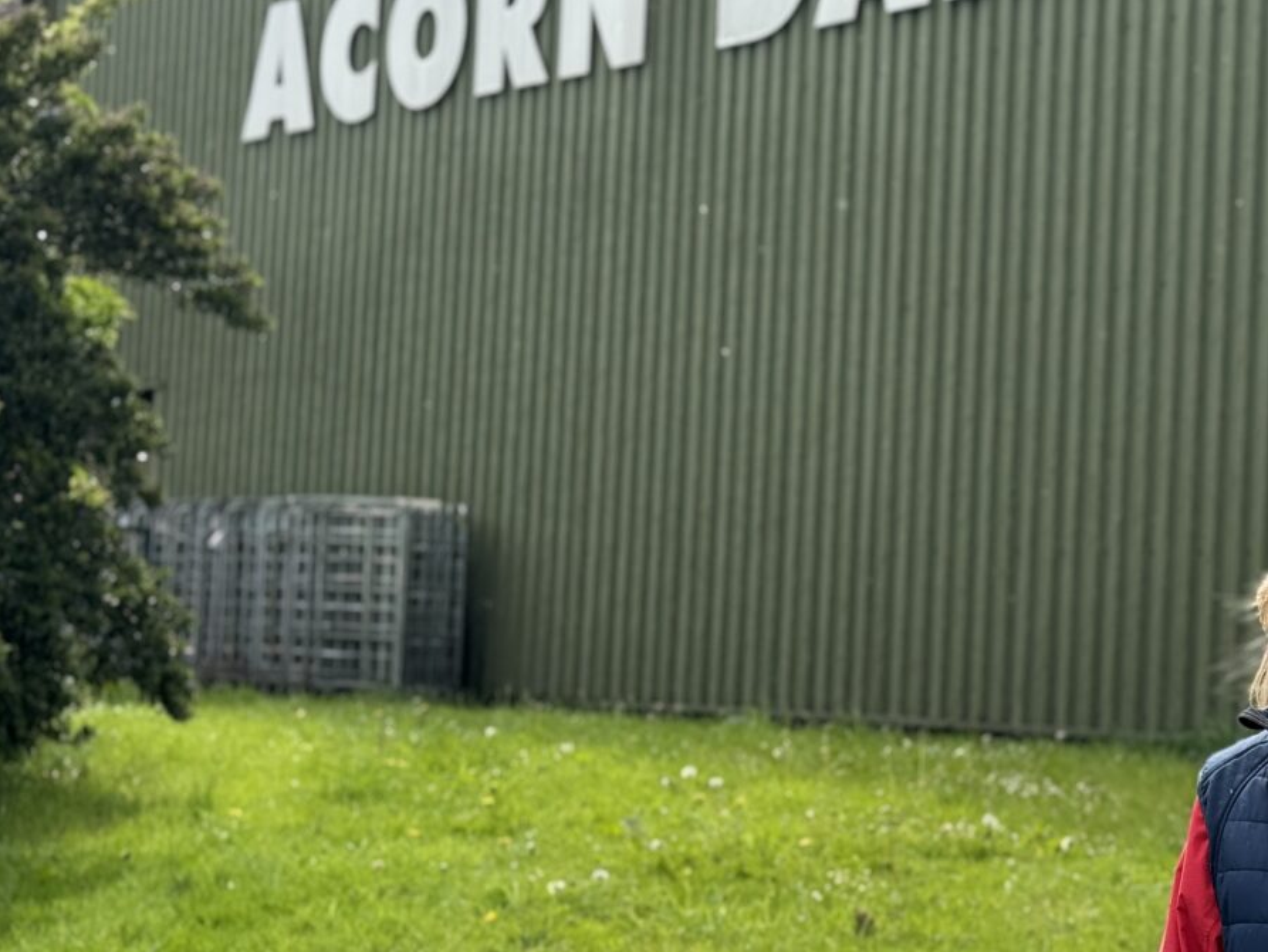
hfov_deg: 22.3
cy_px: 531
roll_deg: -2.1
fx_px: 3151
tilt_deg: +3.5
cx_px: 1110
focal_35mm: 86
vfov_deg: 17.2
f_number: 1.78
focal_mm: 6.76
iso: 100
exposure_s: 1/1456
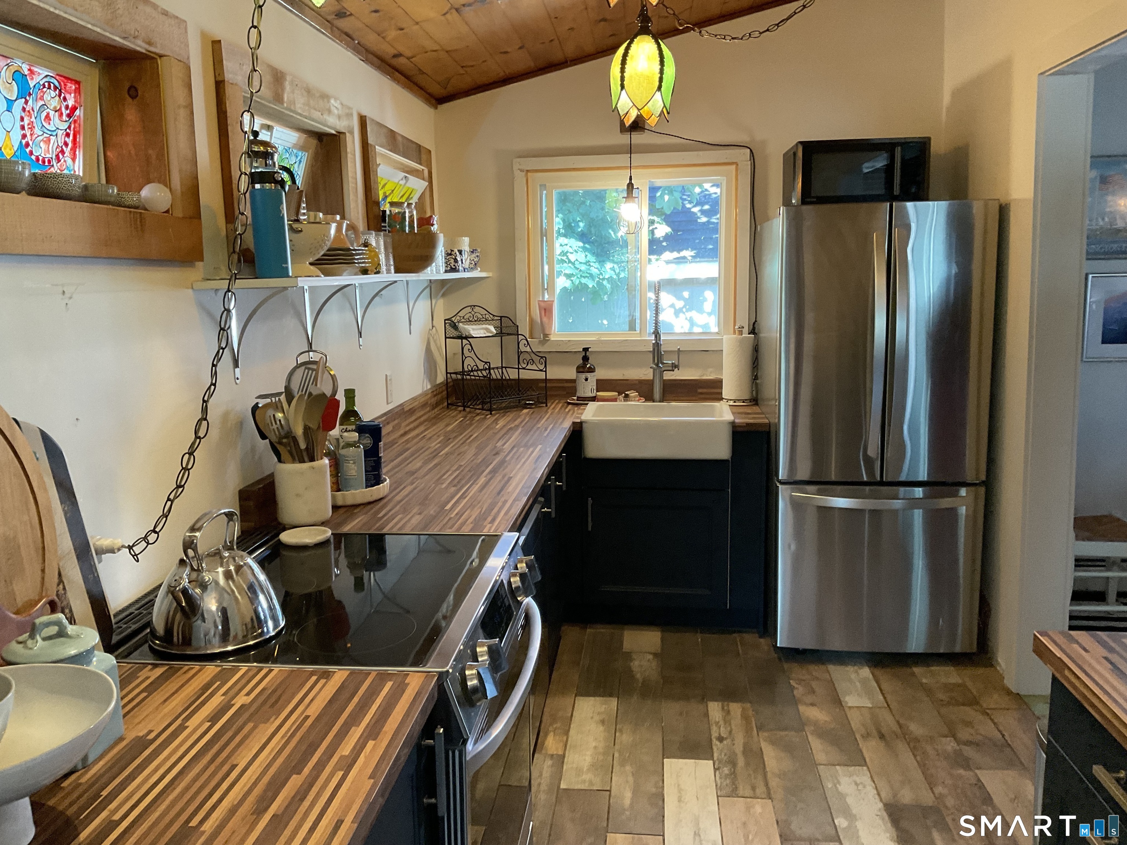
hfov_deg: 61.7
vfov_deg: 48.2
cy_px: 422
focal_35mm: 29
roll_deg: +0.5
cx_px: 564
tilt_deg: -9.8
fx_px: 944
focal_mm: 3
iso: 200
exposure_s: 1/60
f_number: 1.8
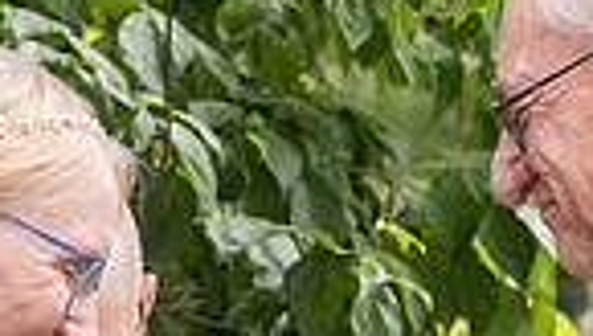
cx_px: 290
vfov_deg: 3.1
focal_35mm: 395
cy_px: 264
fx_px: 6219
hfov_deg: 5.5
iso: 400
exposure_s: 1/500
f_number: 4.5
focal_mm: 62
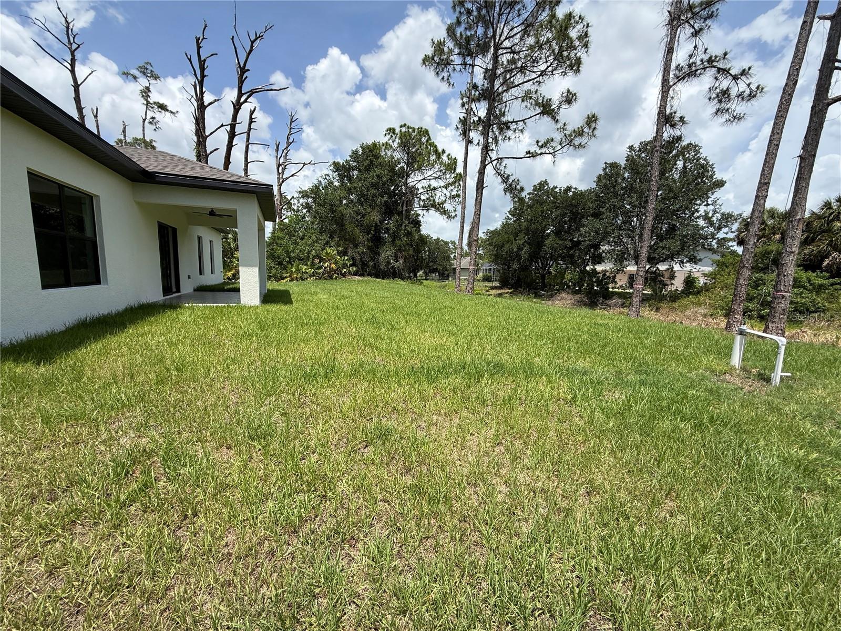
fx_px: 340
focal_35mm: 14
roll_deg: -1.5
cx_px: 420
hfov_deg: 102.1
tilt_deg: -8.8
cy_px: 316
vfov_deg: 85.7
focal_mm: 2.22
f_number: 2.2
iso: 50
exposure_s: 1/1464
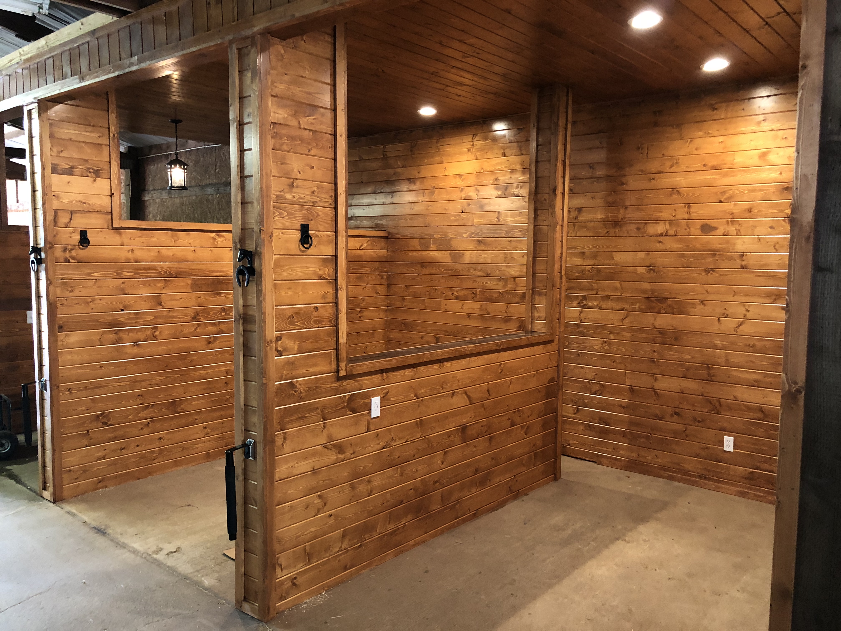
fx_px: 705
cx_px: 420
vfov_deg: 48.2
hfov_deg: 61.7
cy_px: 316
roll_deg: -0.7
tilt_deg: -5.5
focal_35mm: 29
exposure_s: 1/15
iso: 100
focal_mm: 3.99
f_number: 1.8
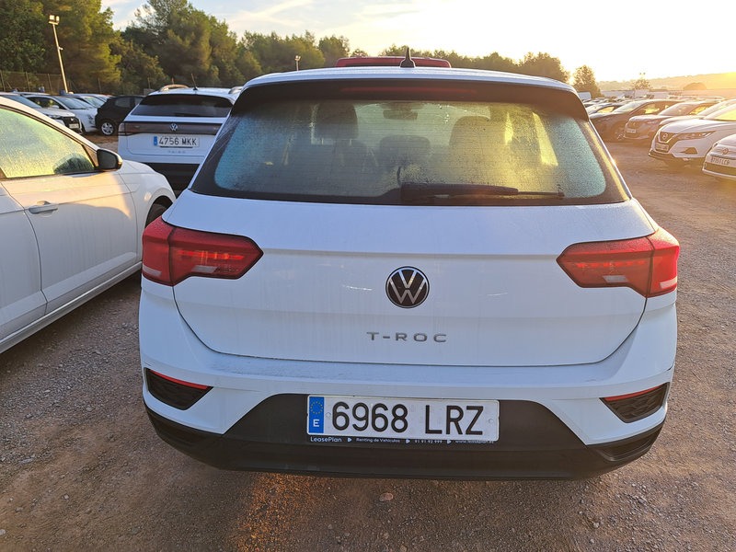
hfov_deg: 71.6
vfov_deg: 56.8
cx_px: 368
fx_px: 510
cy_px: 276
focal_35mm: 24
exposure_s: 1/133
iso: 50
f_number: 1.8
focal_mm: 5.23
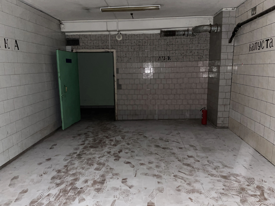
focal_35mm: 26
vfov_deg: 53.1
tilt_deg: -9.2
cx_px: 138
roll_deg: +1.4
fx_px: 207
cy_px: 103
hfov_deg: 67.3
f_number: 1.6
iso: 400
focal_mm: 4.2
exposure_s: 1/4
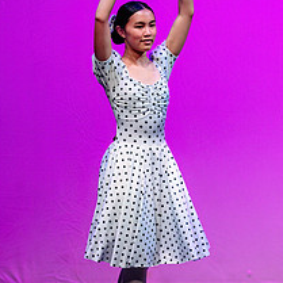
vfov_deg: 3.8
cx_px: 286
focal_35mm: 456
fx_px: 4218
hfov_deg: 3.8
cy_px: 178
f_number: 2.8
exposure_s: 1/800
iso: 1600
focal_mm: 160
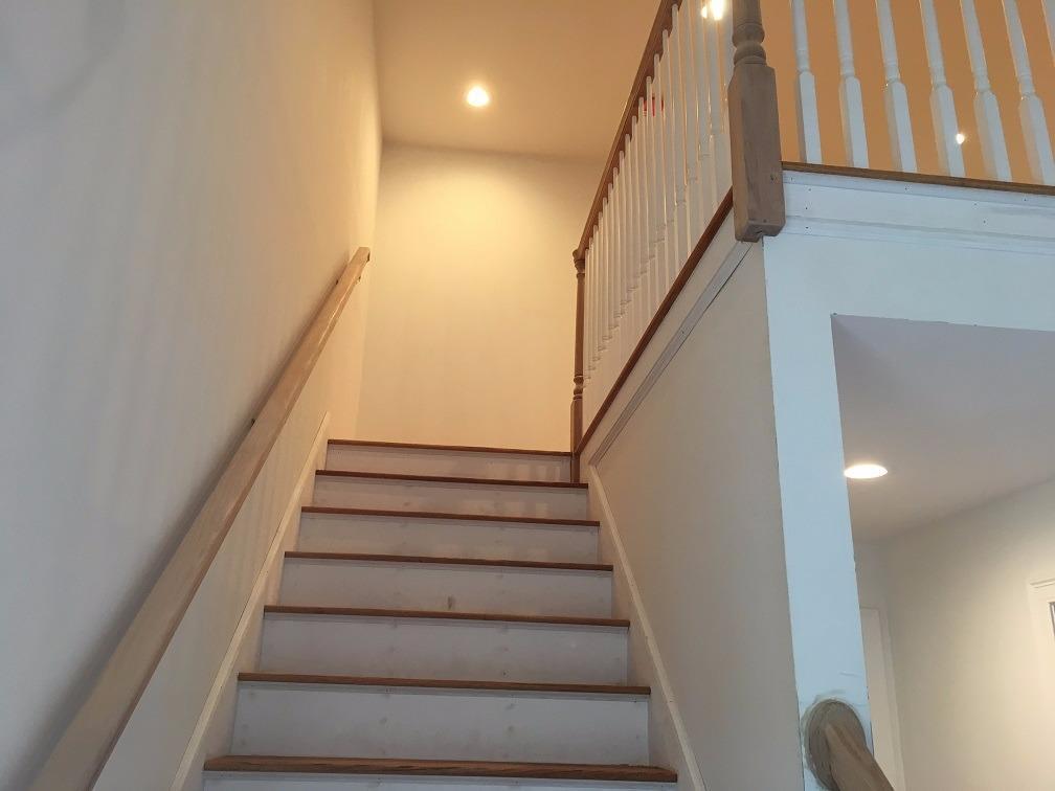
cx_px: 528
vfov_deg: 48.2
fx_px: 884
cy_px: 396
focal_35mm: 29
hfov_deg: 61.7
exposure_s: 1/30
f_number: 2.2
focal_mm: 4.15
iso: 50
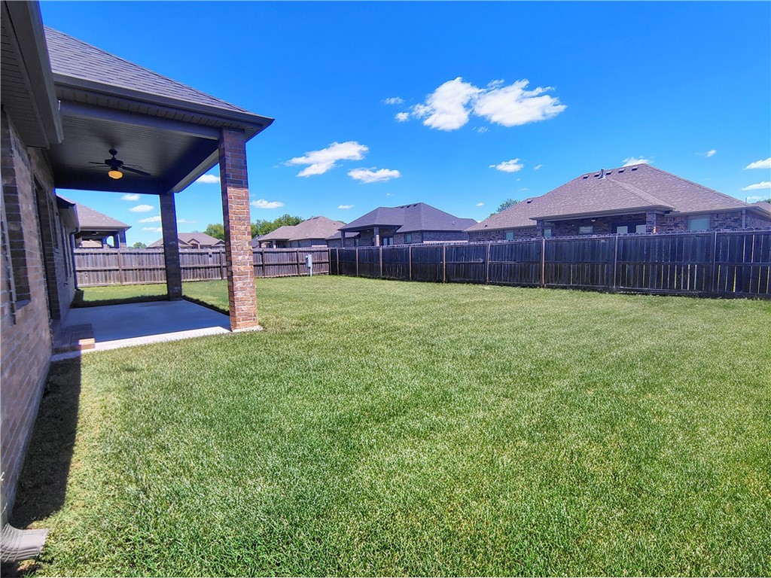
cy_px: 289
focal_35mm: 16
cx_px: 386
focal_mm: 2.13
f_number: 2.2
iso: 100
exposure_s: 1/807
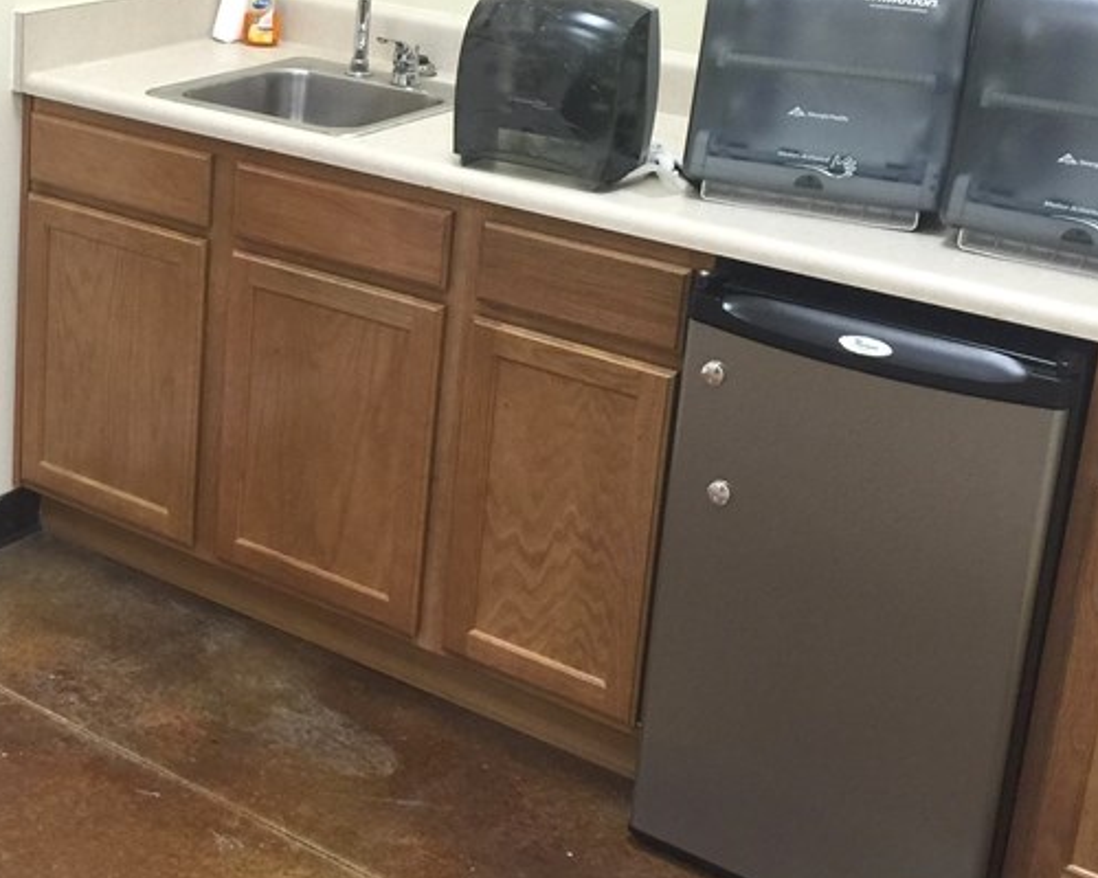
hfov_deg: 31.3
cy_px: 233
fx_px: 1885
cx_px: 160
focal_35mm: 58
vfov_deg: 25.9
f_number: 2.2
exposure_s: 1/30
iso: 50
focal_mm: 4.15
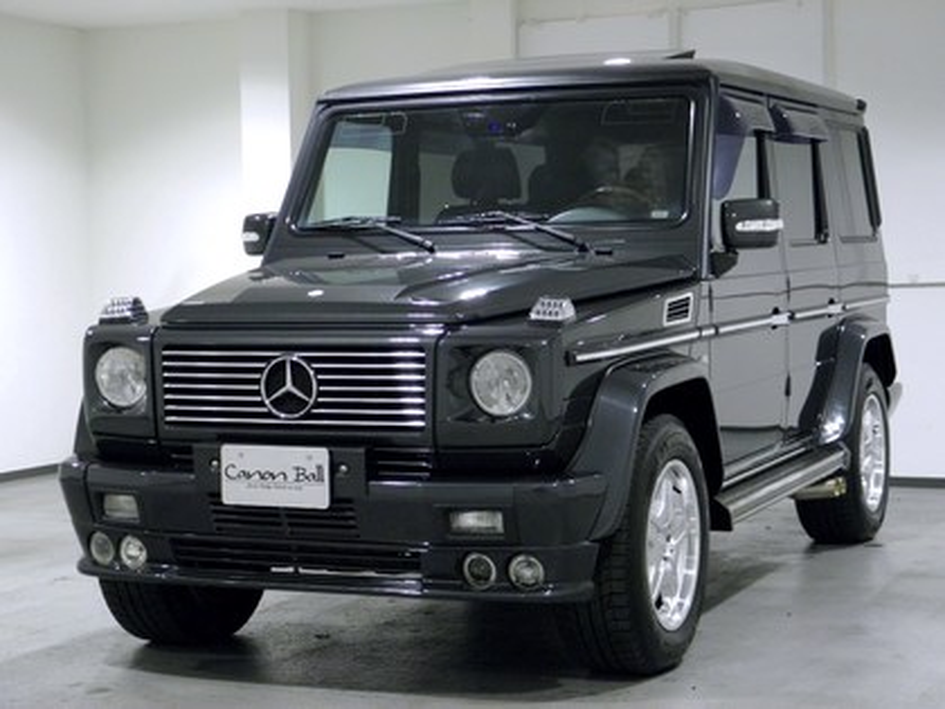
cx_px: 472
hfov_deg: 28.6
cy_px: 354
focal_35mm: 68
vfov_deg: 21.6
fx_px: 1856
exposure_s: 1/8
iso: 250
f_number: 4.3
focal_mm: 12.2
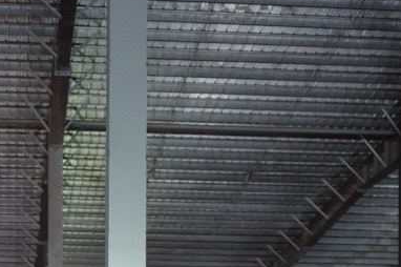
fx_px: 2003
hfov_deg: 11.4
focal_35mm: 180
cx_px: 315
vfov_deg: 7.4
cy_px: 477
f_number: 2
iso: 3200
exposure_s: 1/80
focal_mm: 43
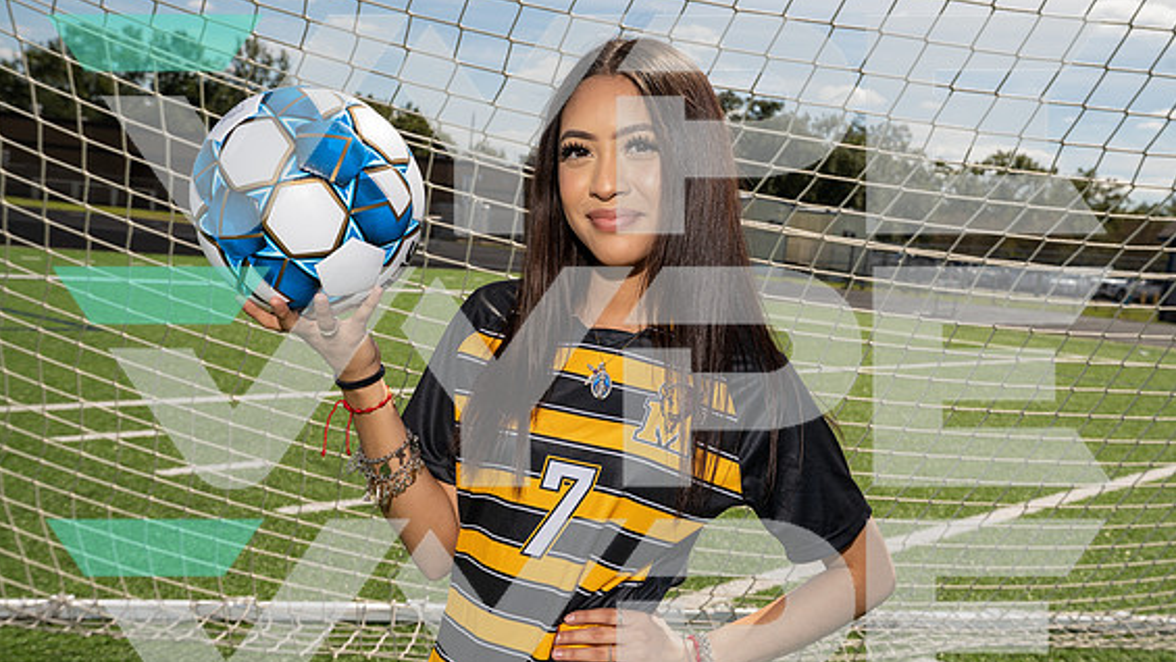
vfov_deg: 27.7
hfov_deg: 47.4
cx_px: 583
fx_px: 1341
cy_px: 378
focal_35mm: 43
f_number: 8
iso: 100
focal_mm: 40
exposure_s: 1/250
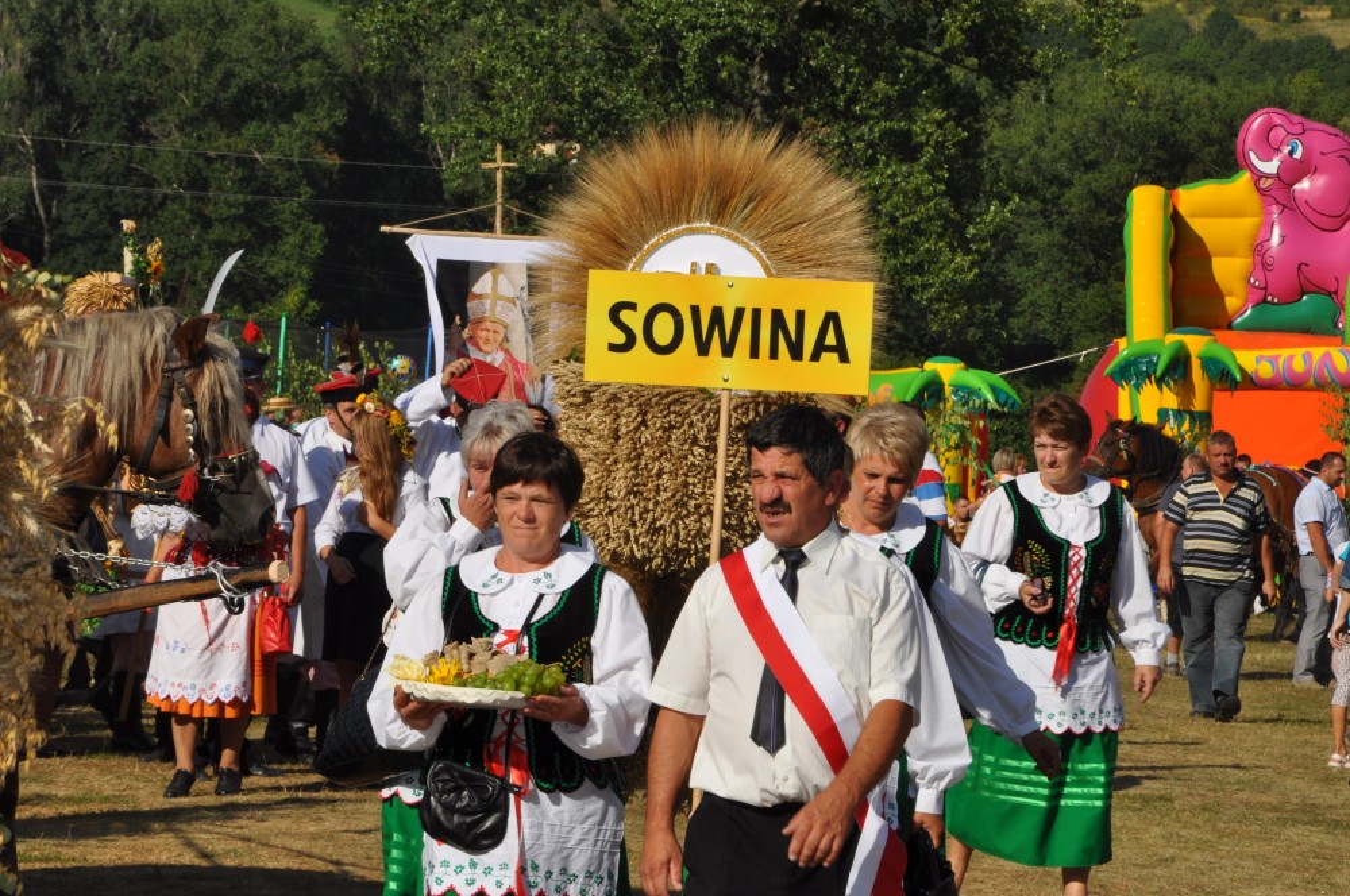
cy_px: 448
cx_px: 675
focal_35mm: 158
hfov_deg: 13.1
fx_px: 5899
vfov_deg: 8.7
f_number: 20
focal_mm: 105
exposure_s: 1/200
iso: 200
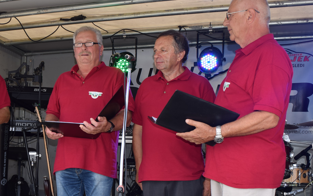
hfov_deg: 39.3
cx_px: 80
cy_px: 158
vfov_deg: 25.4
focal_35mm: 50
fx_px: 426
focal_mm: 20
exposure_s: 1/160
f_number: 6.3
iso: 100
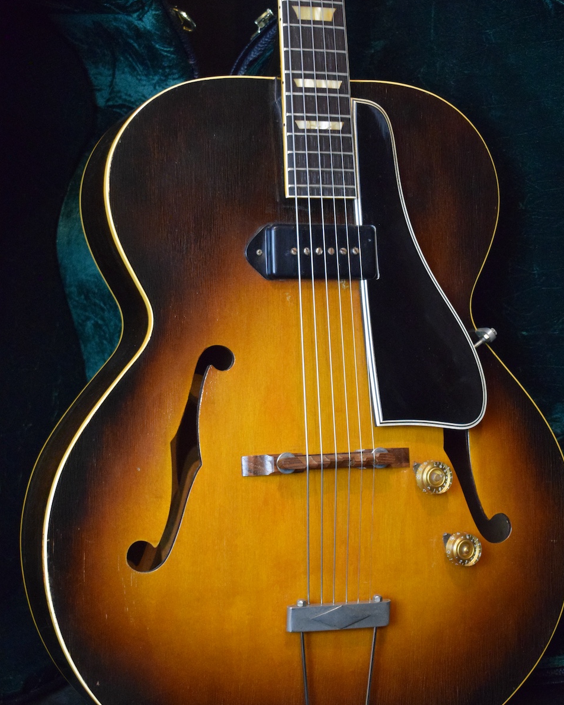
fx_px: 1481
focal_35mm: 71
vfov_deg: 26.8
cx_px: 294
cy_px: 363
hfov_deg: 21.6
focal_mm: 40
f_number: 5
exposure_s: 1/60
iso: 4000
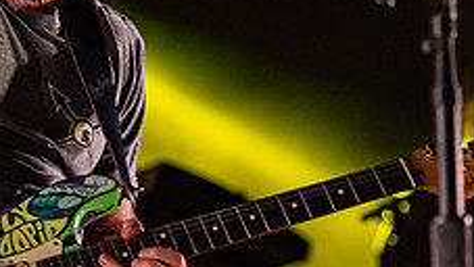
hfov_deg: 6.9
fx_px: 3911
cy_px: 139
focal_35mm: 311
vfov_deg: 3.9
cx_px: 67
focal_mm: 116
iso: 2000
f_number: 2.8
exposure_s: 1/160
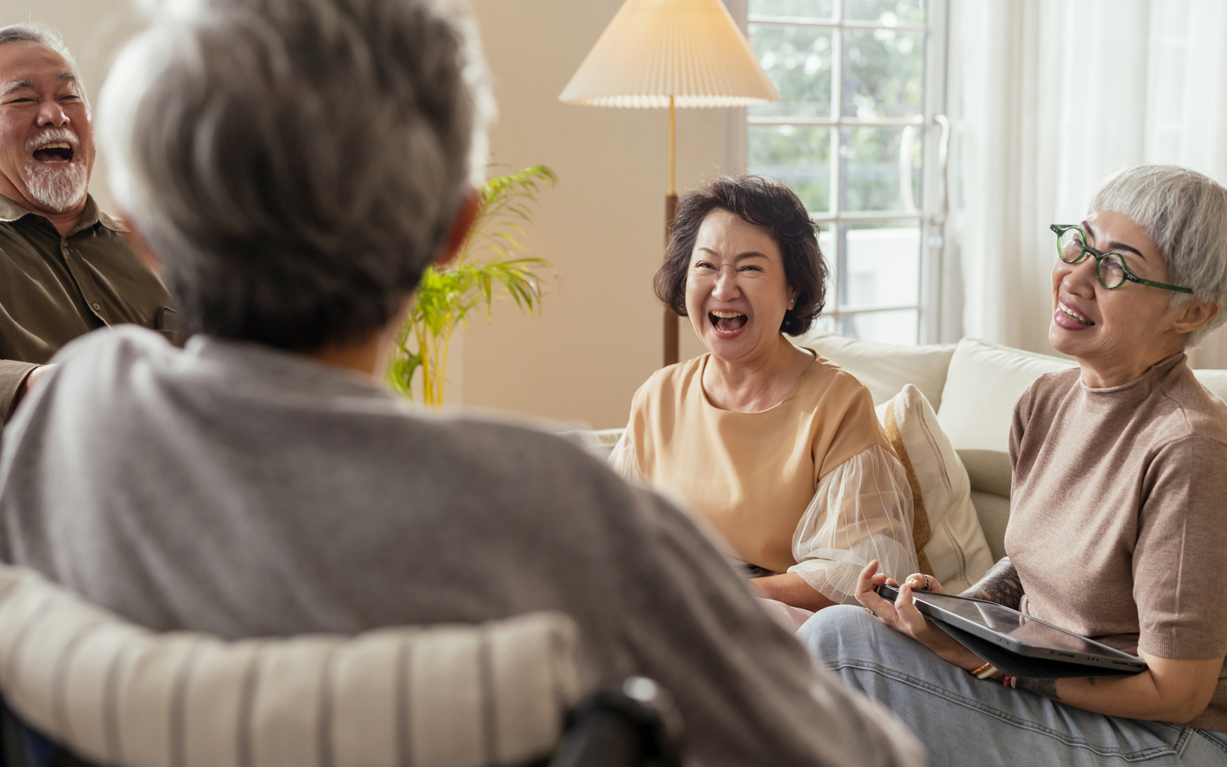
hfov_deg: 48.2
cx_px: 578
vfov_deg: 31.2
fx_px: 1371
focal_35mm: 41
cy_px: 303
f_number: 2.2
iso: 640
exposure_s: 1/1000
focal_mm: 35
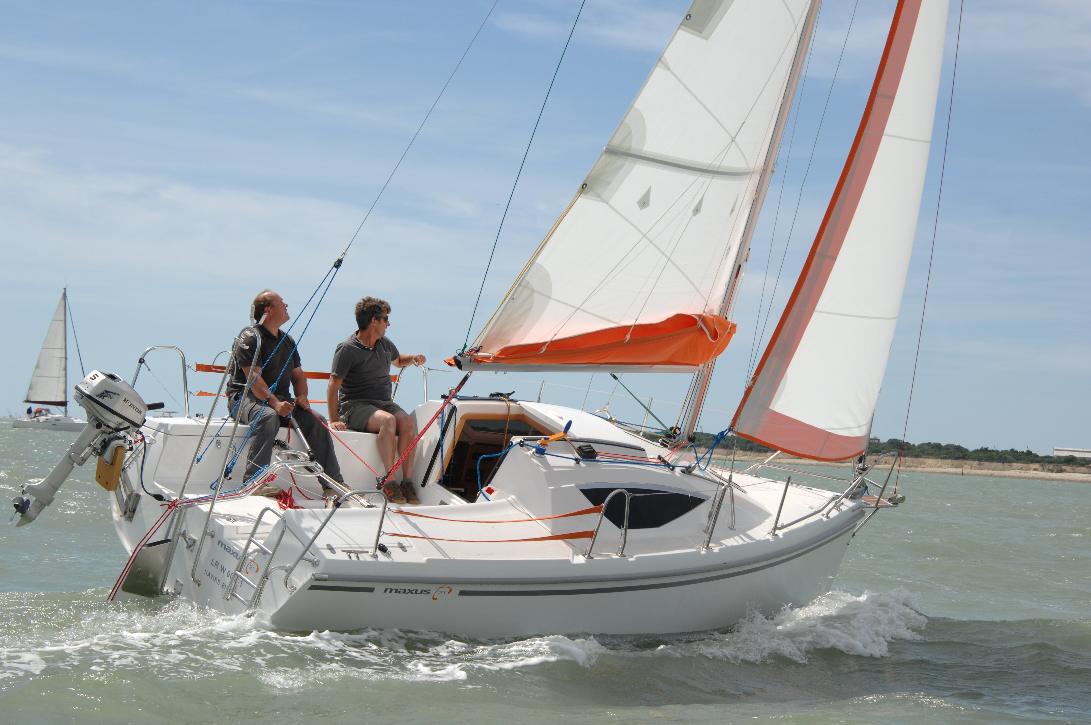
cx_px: 546
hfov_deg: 27.0
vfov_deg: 18.1
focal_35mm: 75
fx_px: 2270
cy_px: 362
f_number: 8
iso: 200
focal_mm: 50
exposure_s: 1/800
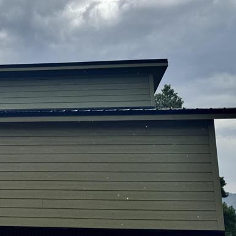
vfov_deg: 30.0
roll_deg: -0.8
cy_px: 126
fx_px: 440
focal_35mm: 57
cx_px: -21
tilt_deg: +11.2
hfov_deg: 27.6
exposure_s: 1/3247
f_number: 1.78
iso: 80
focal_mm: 6.76
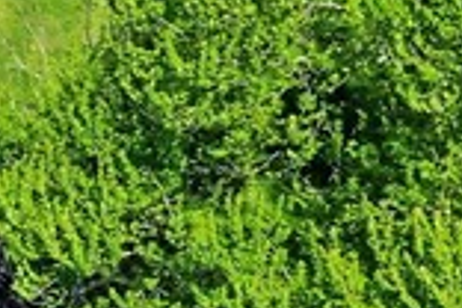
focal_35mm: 195
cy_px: 181
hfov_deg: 9.3
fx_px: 2502
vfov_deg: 7.0
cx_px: -699
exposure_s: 1/400
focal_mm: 10.26
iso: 100
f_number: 5.6
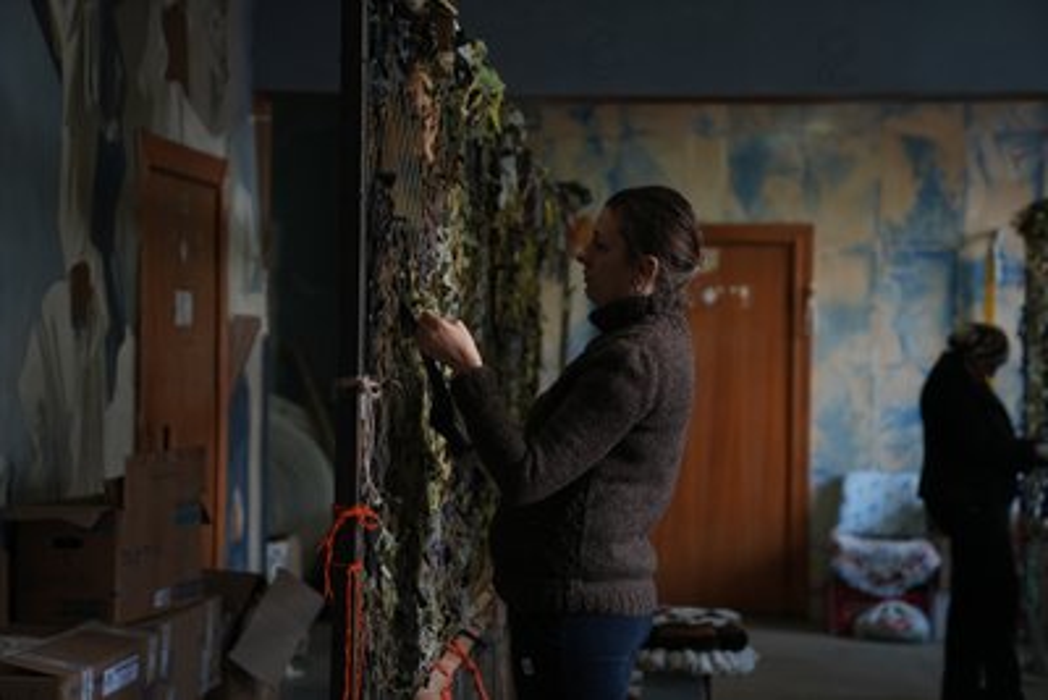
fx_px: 2038
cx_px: 524
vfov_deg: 19.5
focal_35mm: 70
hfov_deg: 28.8
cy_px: 350
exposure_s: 1/60
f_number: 2.8
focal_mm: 70
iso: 640
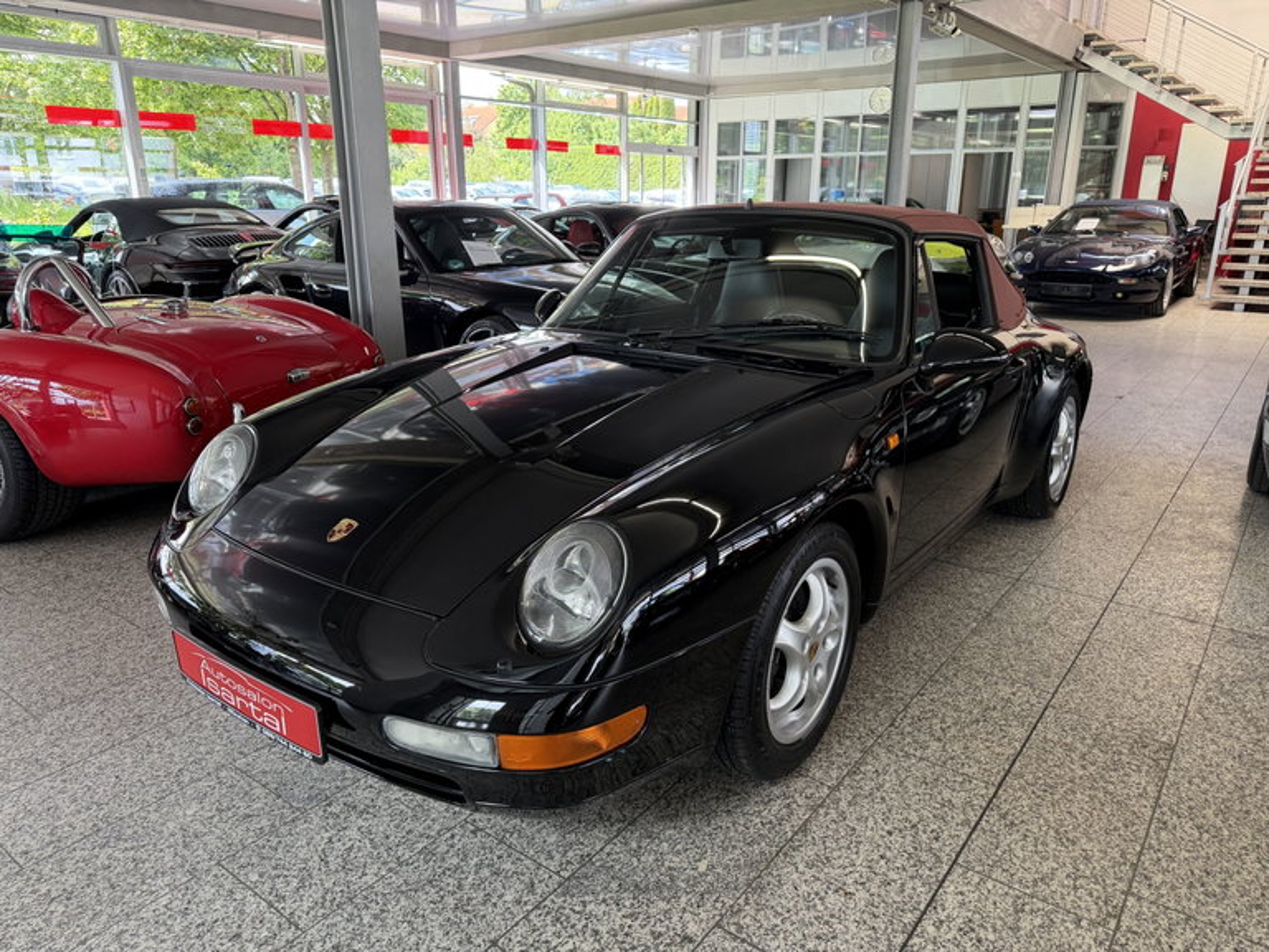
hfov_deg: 71.6
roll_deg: +0.2
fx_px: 880
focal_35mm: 24
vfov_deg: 56.8
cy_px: 476
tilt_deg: -17.8
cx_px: 634
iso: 160
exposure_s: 1/100
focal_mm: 6.76
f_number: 1.78
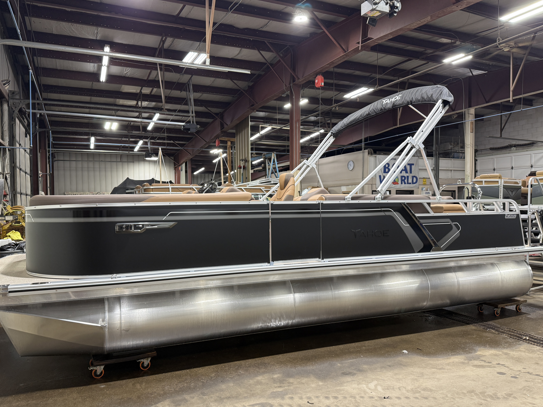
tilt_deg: -1.6
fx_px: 408
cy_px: 214
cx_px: 254
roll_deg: +1.6
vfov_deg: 53.0
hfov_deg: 67.2
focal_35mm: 26
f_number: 1.78
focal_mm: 6.76
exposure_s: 1/60
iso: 160
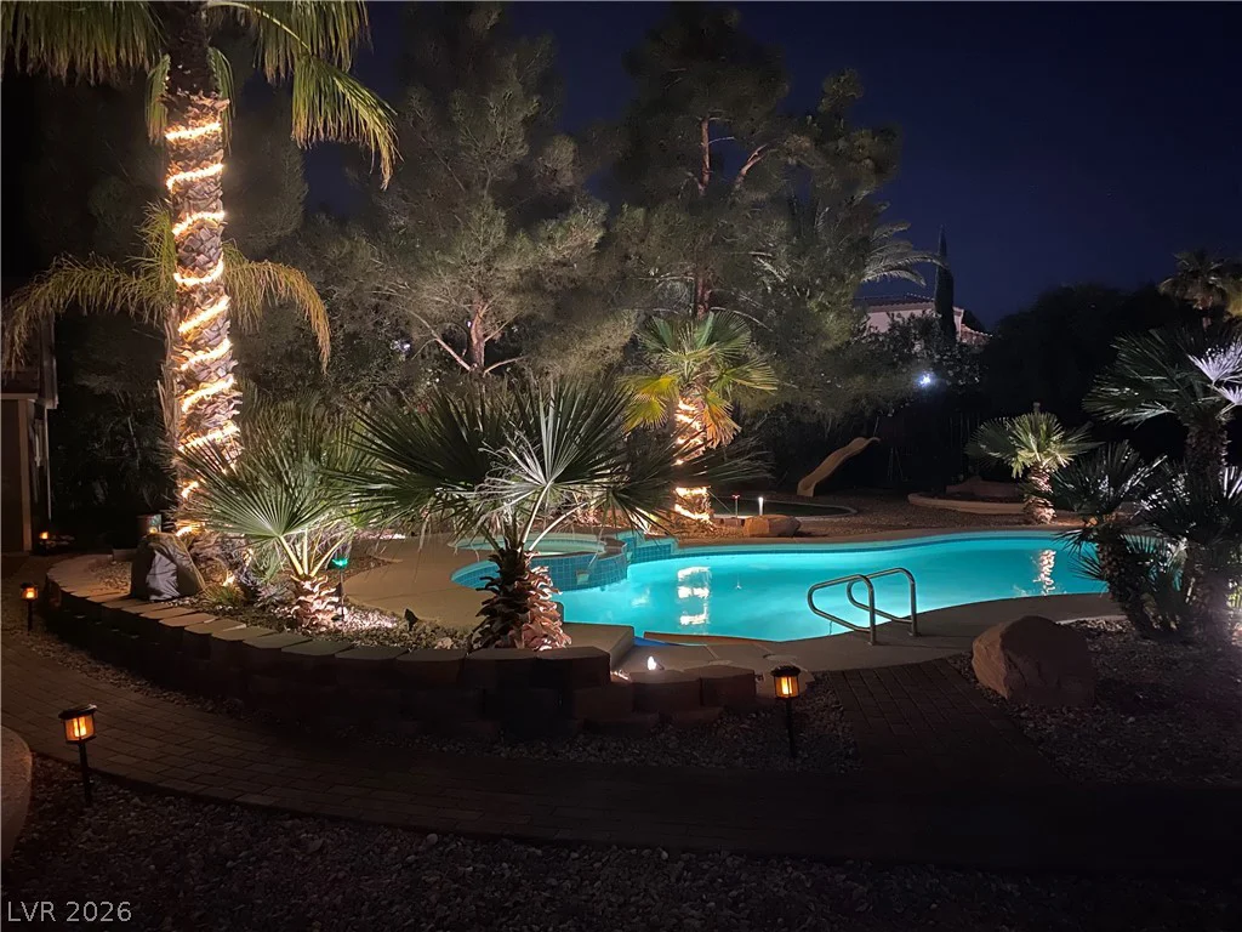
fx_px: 933
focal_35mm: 26
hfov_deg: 67.3
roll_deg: +0.7
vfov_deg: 53.1
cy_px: 466
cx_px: 621
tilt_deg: -1.6
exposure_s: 1/8
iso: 500
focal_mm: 4.25
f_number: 1.8
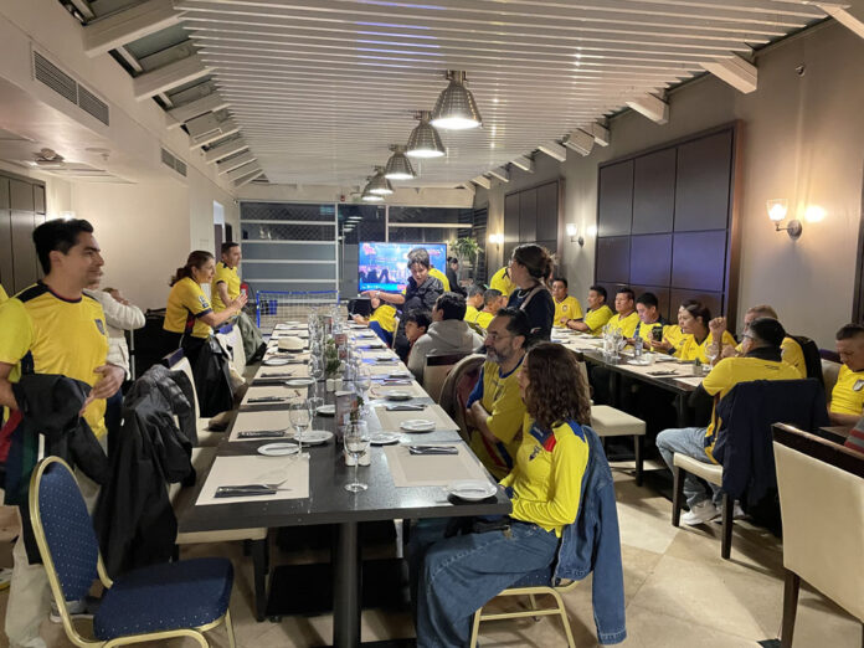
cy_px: 324
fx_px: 649
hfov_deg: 67.3
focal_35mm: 26
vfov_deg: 53.1
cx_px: 432
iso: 500
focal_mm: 4.2
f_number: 1.6
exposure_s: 1/33
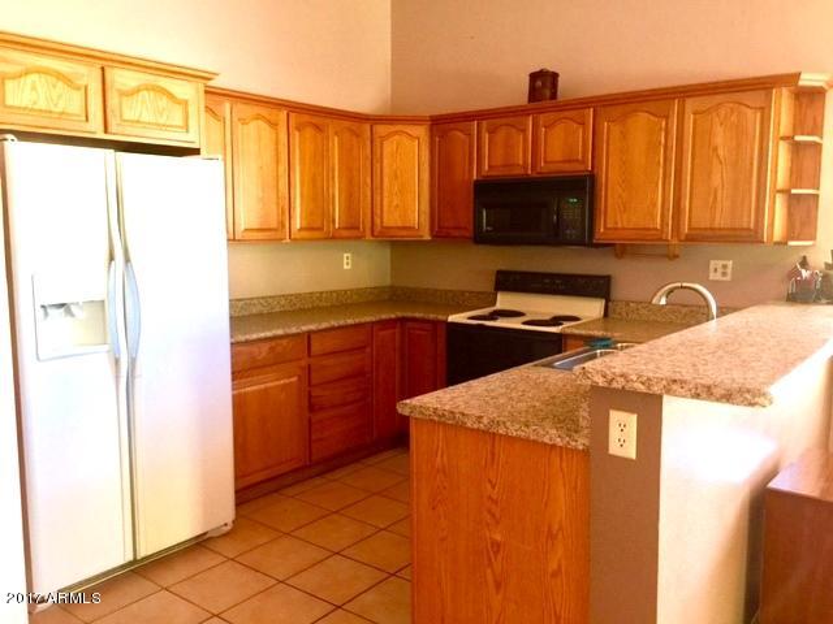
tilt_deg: -7.2
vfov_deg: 48.2
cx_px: 416
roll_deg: -0.2
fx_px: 698
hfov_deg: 61.7
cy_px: 312
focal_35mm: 29
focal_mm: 4.15
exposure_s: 1/15
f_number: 2.2
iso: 100
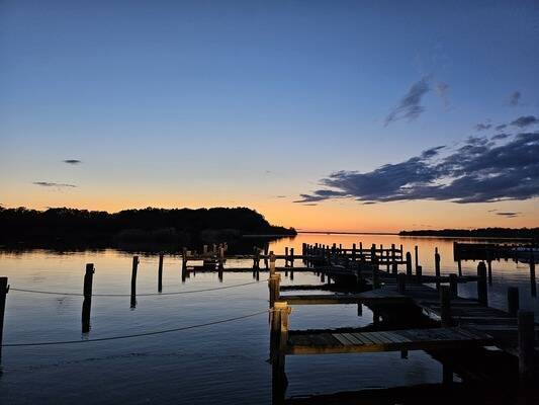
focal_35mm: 23
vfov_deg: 58.9
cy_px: 202
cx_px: 270
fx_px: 358
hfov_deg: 73.9
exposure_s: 1/120
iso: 200
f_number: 1.7
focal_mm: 6.3
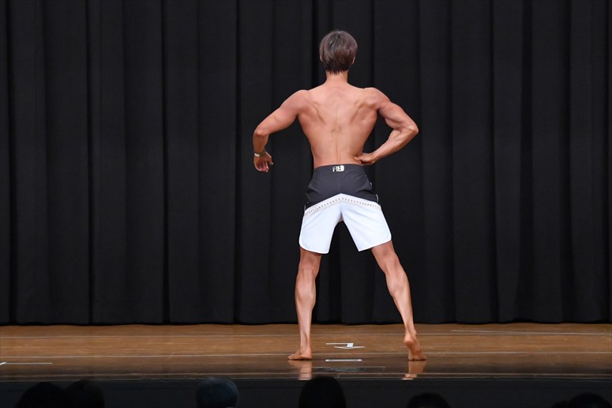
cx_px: 306
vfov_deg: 6.8
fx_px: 3432
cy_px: 204
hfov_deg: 10.2
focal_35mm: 202
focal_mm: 135
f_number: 5.6
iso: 8000
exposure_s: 1/400
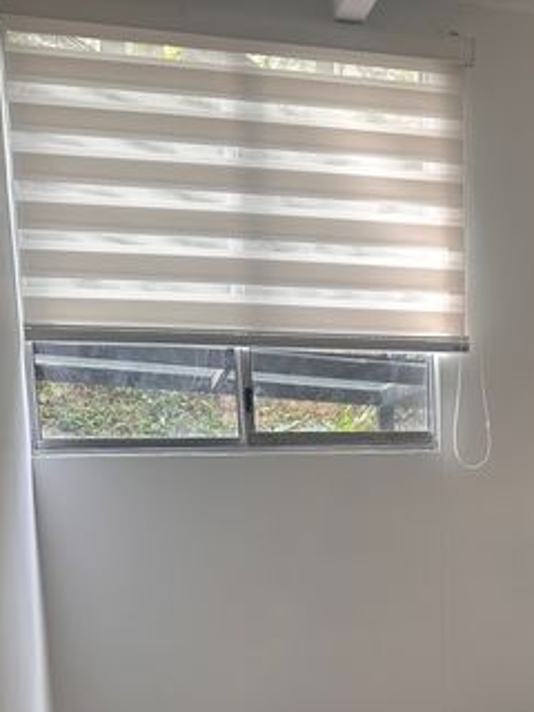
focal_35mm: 50
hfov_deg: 28.0
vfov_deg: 36.5
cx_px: 481
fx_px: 1028
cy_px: 597
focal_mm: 6.86
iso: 100
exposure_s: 1/121
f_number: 1.78
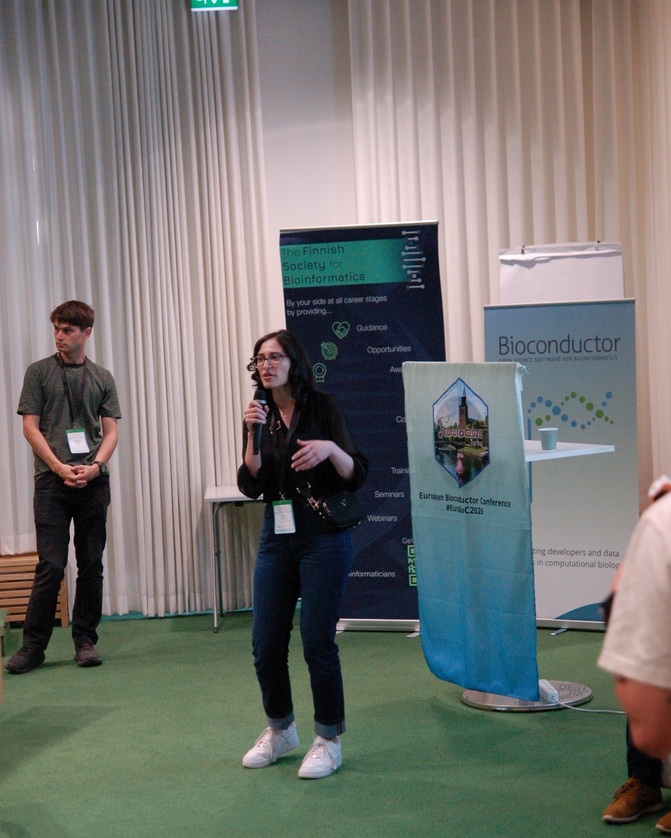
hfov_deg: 18.1
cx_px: 334
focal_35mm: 85
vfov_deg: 22.5
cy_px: 438
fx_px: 2110
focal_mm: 50
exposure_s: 1/125
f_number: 2.8
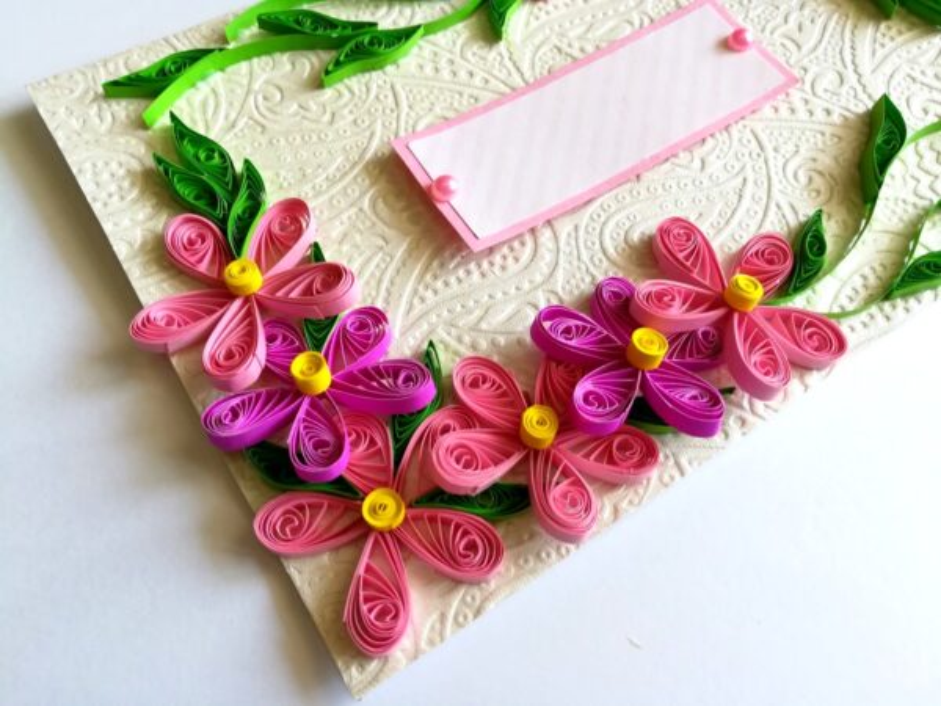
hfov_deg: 67.3
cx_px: 470
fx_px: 707
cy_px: 353
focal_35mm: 26
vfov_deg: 53.1
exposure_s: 1/60
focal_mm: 3.83
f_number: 2.2
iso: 80
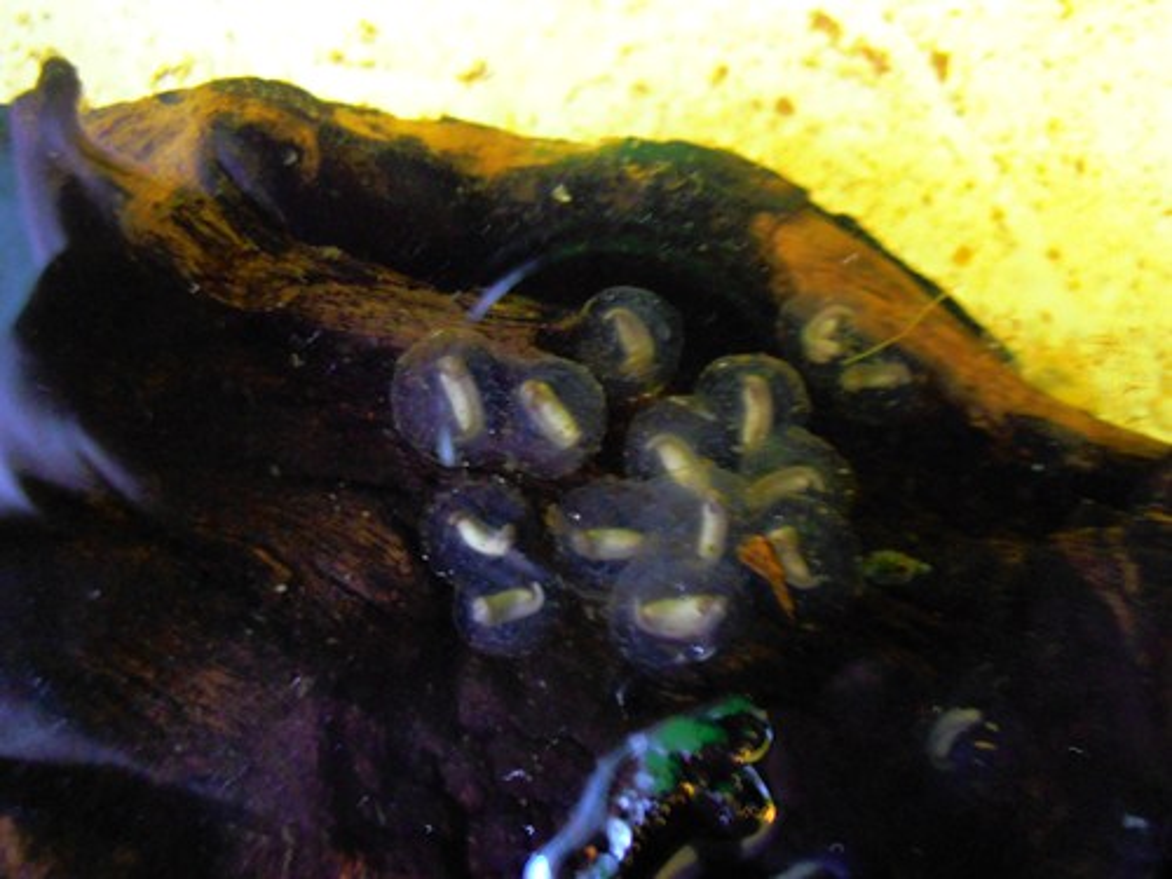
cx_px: 586
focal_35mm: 37
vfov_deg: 38.7
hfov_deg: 50.1
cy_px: 440
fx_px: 1253
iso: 400
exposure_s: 1/2
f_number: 3.9
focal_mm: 6.61
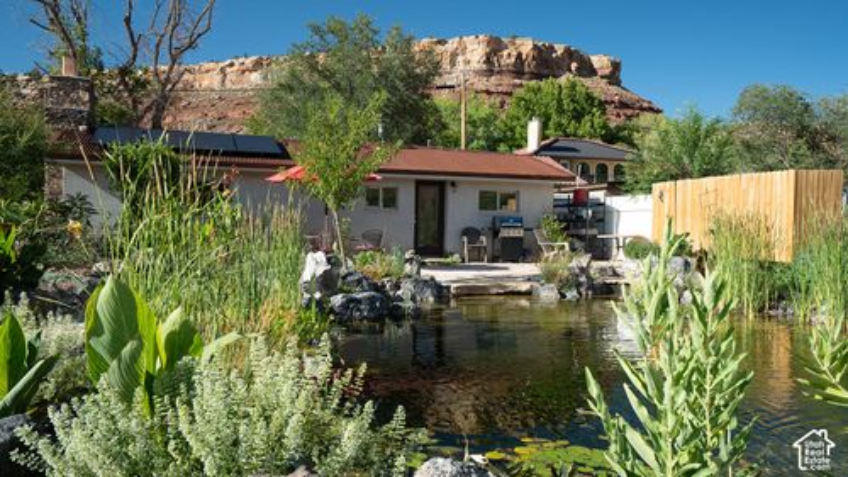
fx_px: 706
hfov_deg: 61.9
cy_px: 238
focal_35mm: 31
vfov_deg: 37.3
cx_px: 424
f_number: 10
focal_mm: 30
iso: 400
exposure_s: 1/160
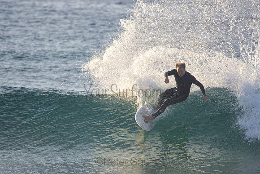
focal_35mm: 750
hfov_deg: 2.7
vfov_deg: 1.8
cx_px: 130
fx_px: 5418
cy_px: 87
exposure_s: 1/1250
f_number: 5.6
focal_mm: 500
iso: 450
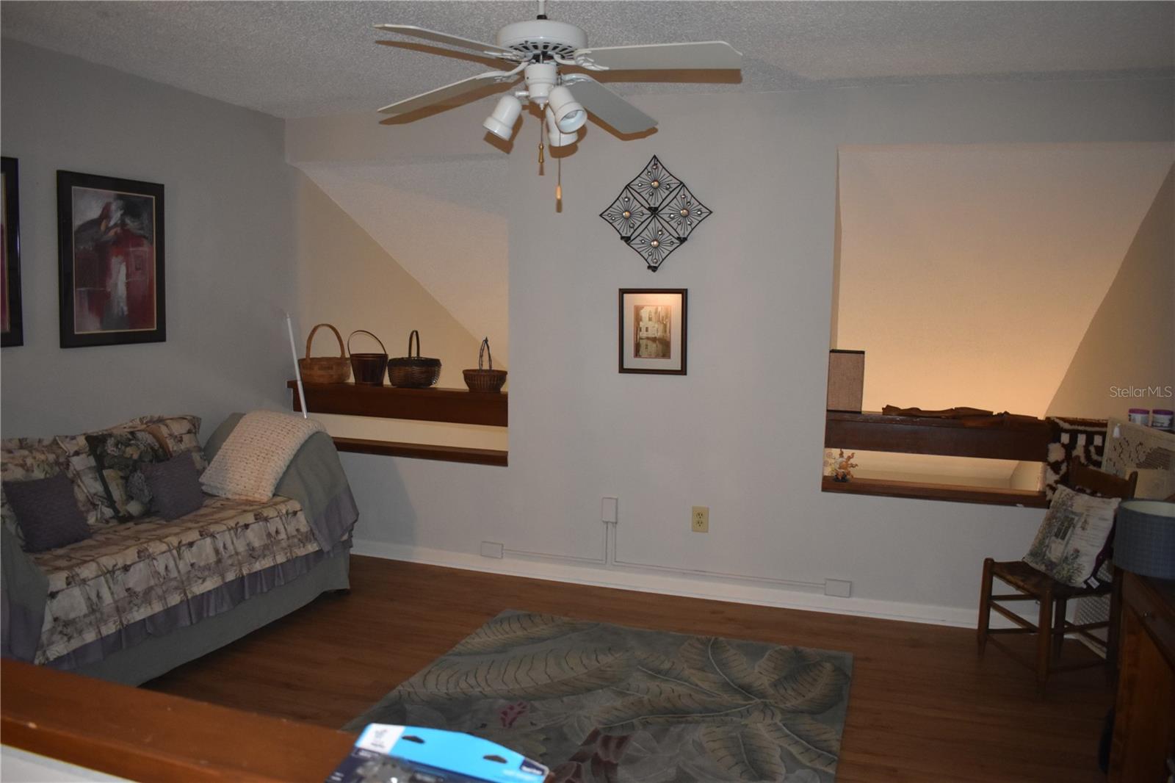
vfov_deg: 47.9
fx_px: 881
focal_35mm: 27
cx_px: 588
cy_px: 392
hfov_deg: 67.4
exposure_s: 1/60
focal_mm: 18
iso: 2000
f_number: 3.5
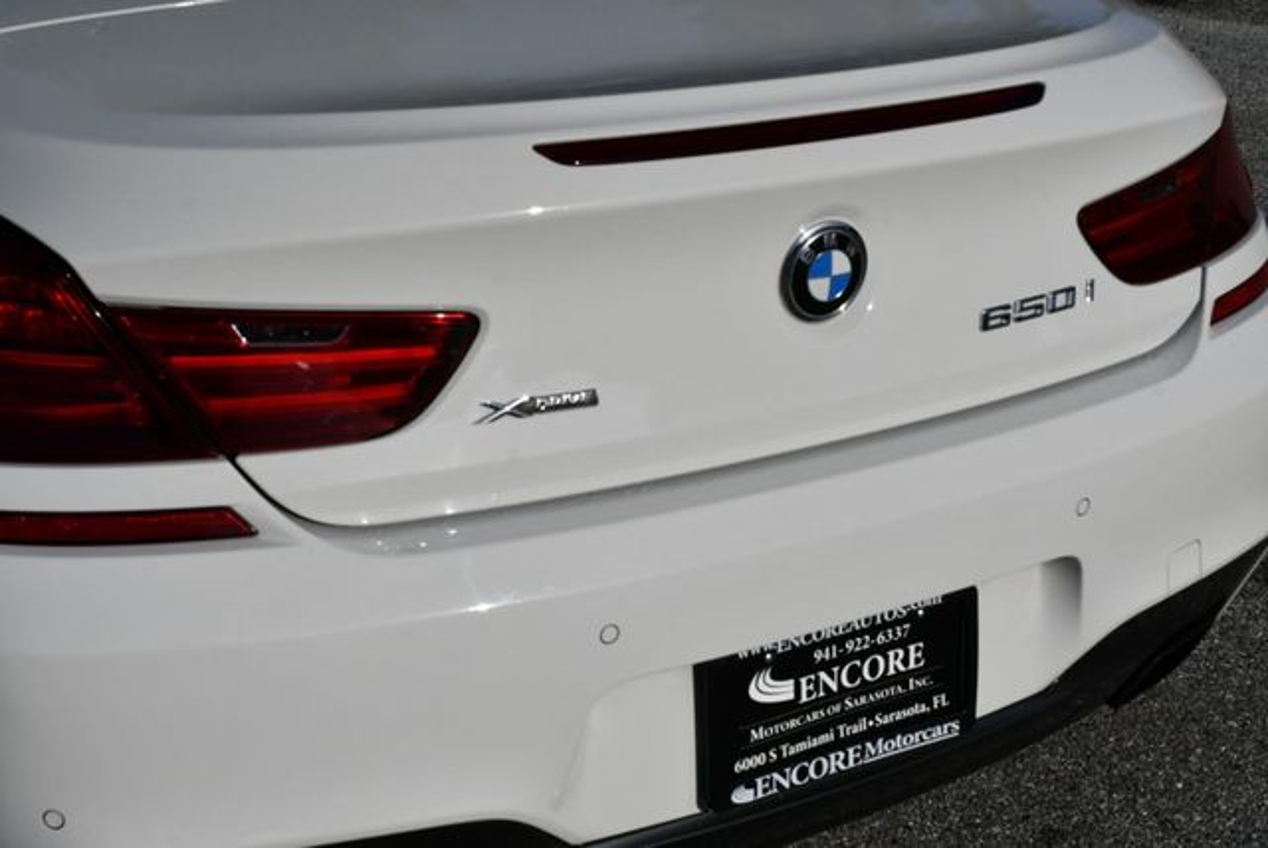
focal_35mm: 58
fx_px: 2045
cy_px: 424
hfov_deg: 34.5
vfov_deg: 23.4
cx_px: 634
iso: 100
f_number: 11
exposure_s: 1/500
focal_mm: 29
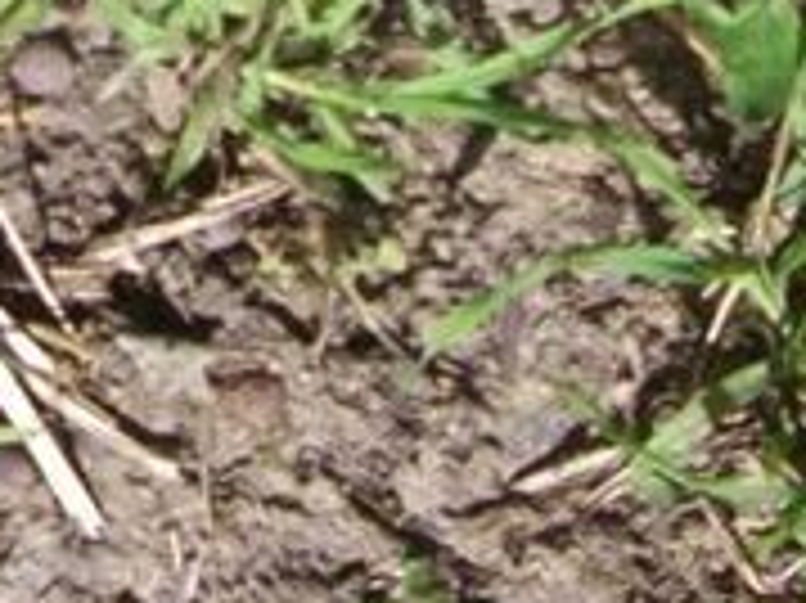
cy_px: -720
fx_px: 4677
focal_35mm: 201
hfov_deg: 9.6
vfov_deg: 7.0
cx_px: -374
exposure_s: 1/380
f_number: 4.8
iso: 80
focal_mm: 6
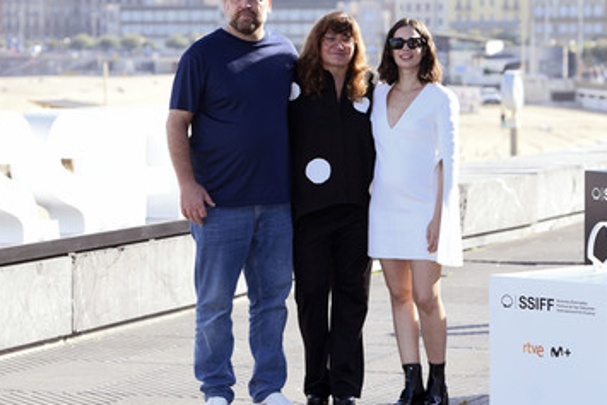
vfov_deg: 10.8
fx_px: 2142
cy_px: 200
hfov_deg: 16.1
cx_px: 321
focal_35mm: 127
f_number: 5
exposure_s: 1/1250
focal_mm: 100
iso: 640
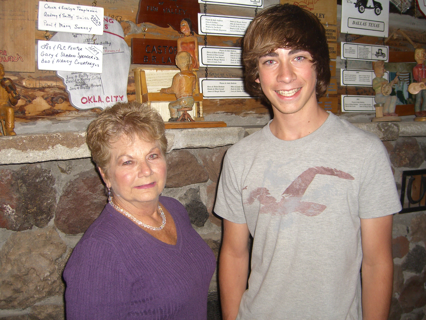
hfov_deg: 49.0
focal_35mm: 38
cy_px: 160
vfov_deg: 37.7
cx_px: 213
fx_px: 468
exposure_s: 1/60
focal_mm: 7.9
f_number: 2.8
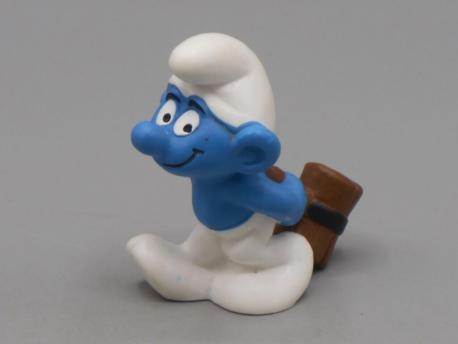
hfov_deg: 18.7
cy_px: 172
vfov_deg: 14.1
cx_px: 229
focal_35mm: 105
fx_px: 1389
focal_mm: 18.8
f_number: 5.1
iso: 80
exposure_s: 1/80
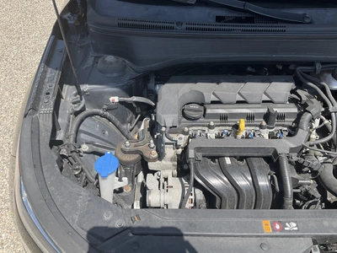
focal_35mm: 29
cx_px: 168
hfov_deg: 61.7
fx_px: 282
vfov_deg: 48.2
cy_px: 126
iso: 25
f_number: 1.8
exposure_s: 1/728
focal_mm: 3
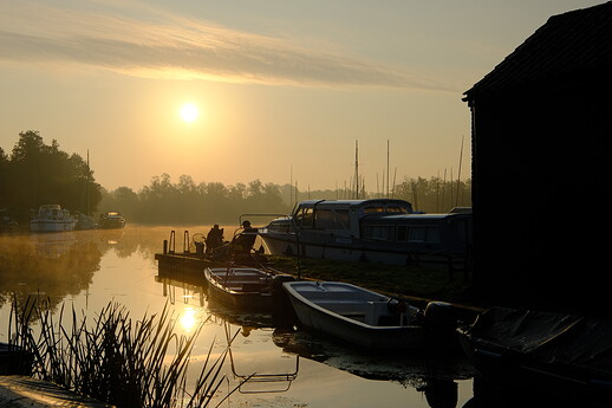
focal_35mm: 48
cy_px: 200
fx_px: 816
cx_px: 228
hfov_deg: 40.8
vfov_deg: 28.1
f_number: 9
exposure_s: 1/550
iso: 320
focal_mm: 24
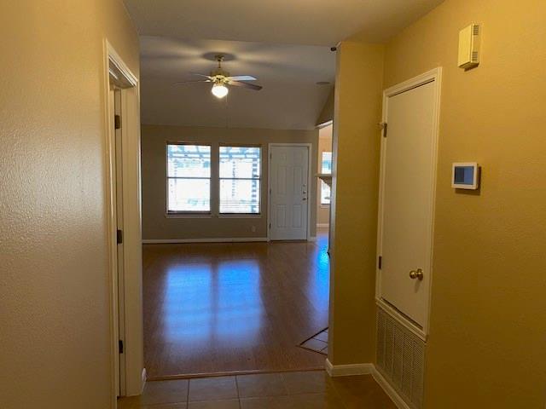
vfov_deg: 53.1
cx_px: 273
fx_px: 410
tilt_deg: -5.5
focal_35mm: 26
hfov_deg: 67.3
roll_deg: -0.8
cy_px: 204
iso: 160
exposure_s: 1/60
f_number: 1.8
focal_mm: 4.25
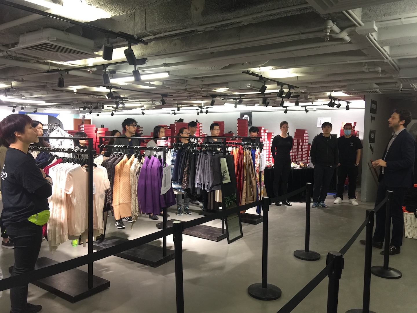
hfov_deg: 61.7
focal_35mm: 29
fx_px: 349
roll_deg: -0.8
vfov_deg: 48.2
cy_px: 156
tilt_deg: -4.0
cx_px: 208
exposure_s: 1/17
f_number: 2.2
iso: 64
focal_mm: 4.15
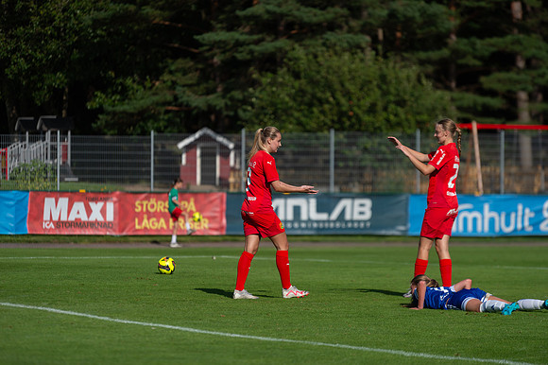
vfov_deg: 6.9
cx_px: 274
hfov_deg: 10.3
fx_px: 3043
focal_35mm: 200
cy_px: 182
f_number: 3.2
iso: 100
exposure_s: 1/3200
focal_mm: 200
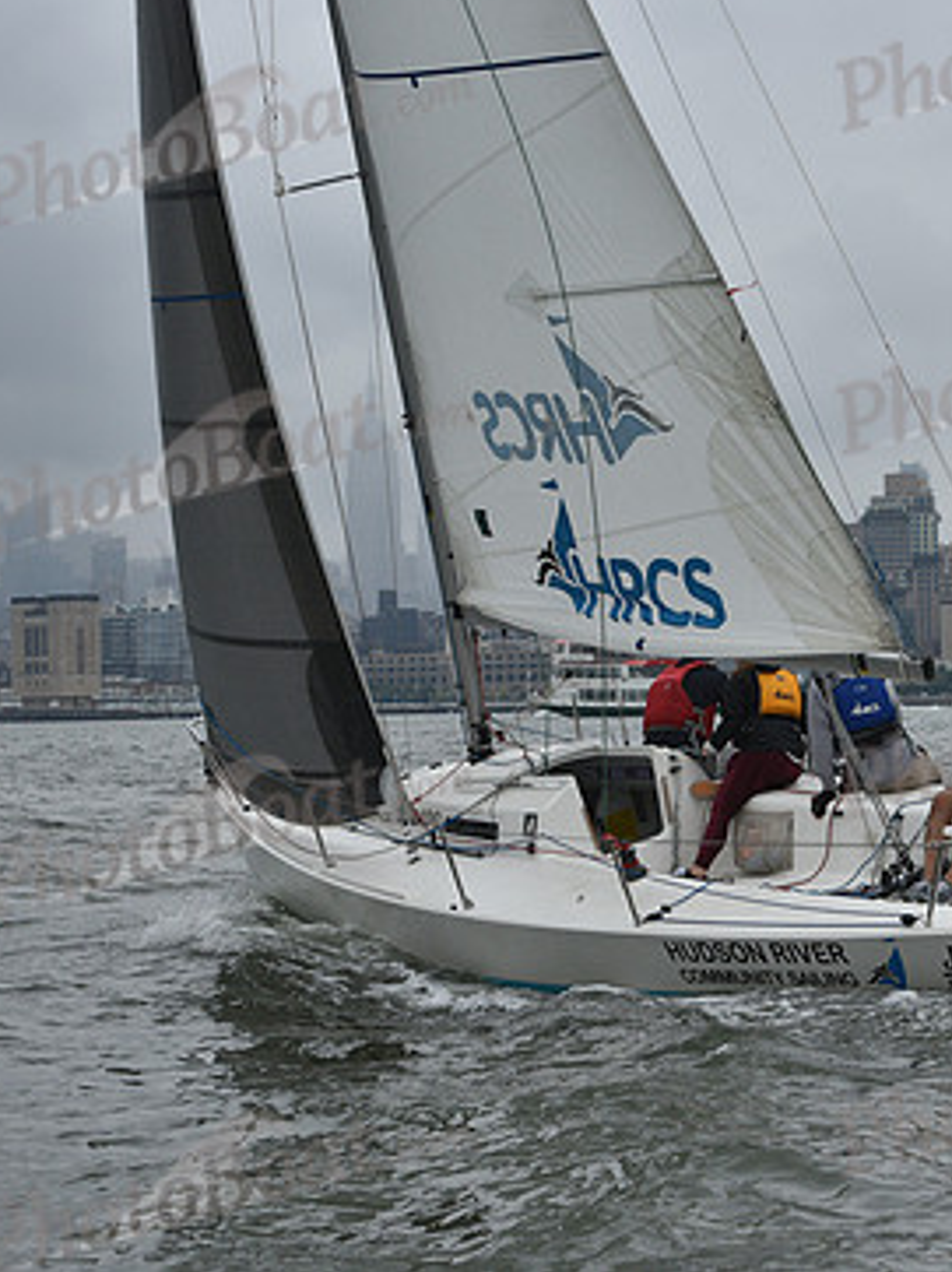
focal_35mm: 108
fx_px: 3965
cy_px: 596
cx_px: 657
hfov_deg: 13.7
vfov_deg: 18.2
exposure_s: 1/800
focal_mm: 70
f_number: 8
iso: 400
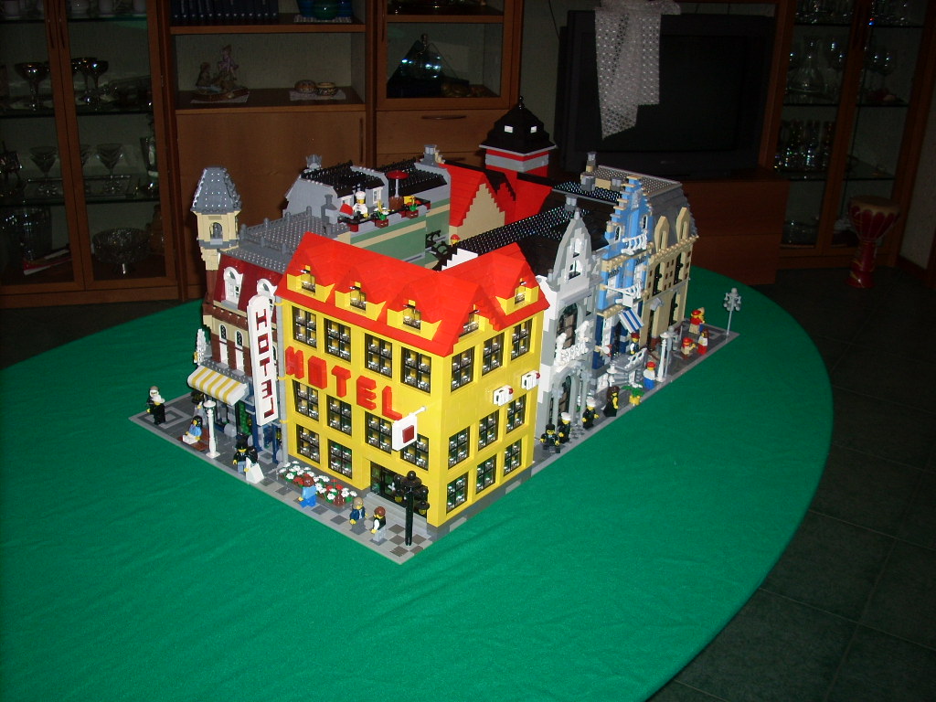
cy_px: 351
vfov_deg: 38.7
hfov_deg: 50.1
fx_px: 1000
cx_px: 468
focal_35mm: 37
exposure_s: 1/60
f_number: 2.8
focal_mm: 6.2
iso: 64
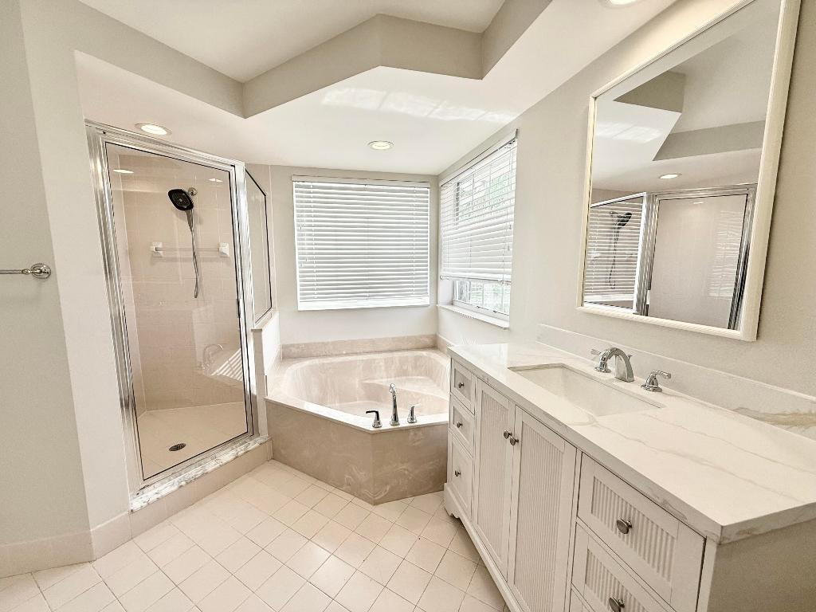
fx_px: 330
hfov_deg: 102.1
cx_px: 408
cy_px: 306
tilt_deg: -6.9
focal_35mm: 14
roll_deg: +0.0
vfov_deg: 85.7
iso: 50
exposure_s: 1/468
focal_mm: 2.22
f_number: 2.2
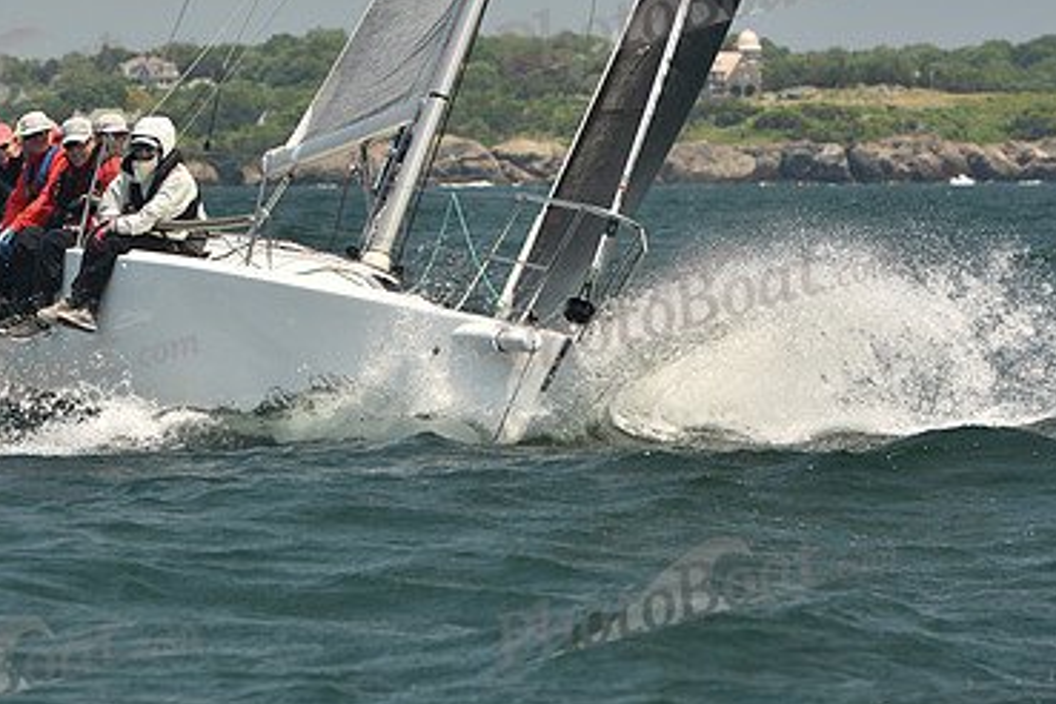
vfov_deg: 6.5
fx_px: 6218
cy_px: 196
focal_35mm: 212
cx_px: 349
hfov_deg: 9.7
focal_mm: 135
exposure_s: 1/640
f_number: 5.6
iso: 250
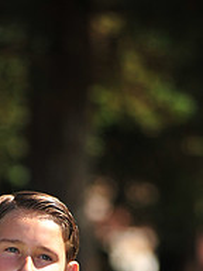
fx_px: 4535
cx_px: -21
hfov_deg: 2.6
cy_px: 408
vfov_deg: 3.4
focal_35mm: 580
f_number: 4.5
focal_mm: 200
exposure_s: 1/2000
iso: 400
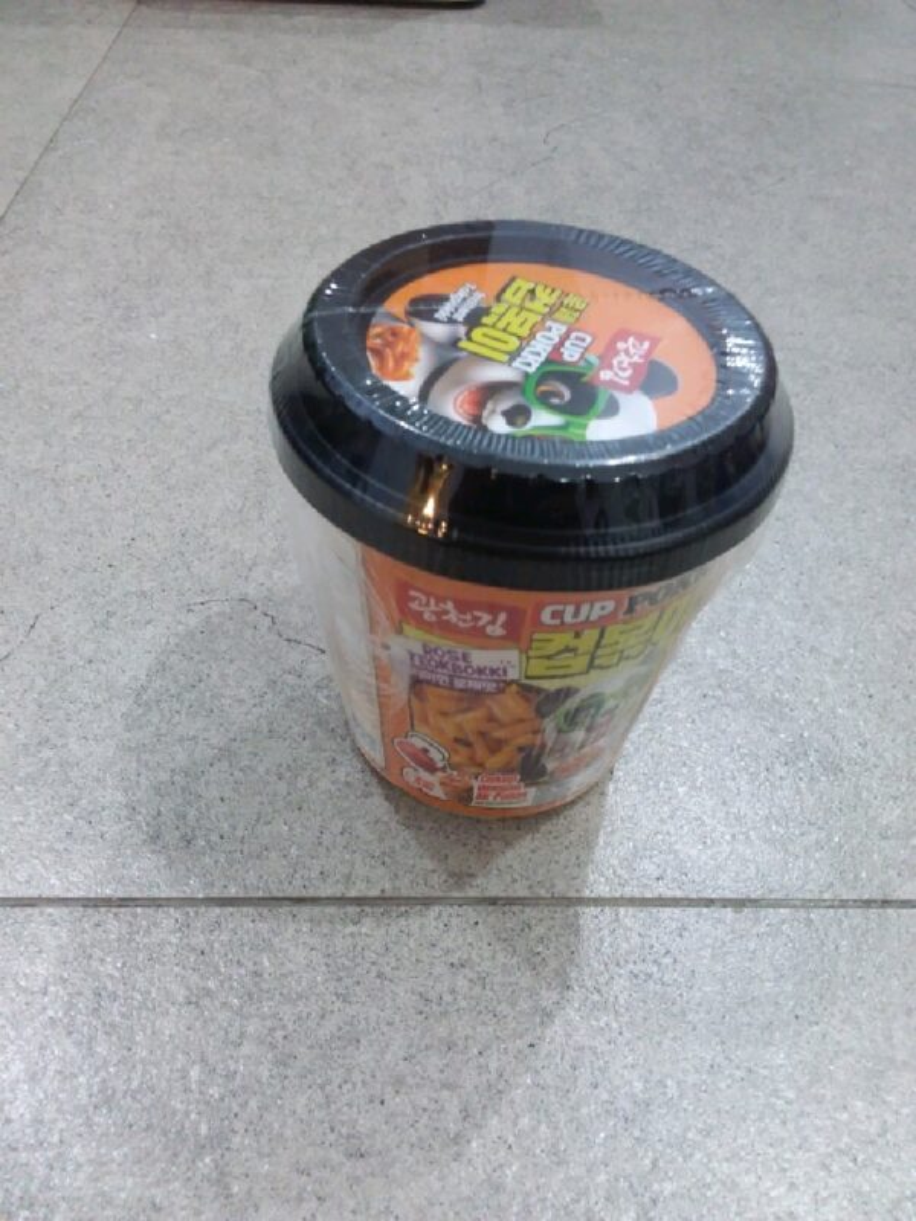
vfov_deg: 65.3
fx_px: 953
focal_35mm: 27
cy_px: 610
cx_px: 458
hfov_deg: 51.4
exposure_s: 1/15
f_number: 1.9
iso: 116
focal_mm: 2.91
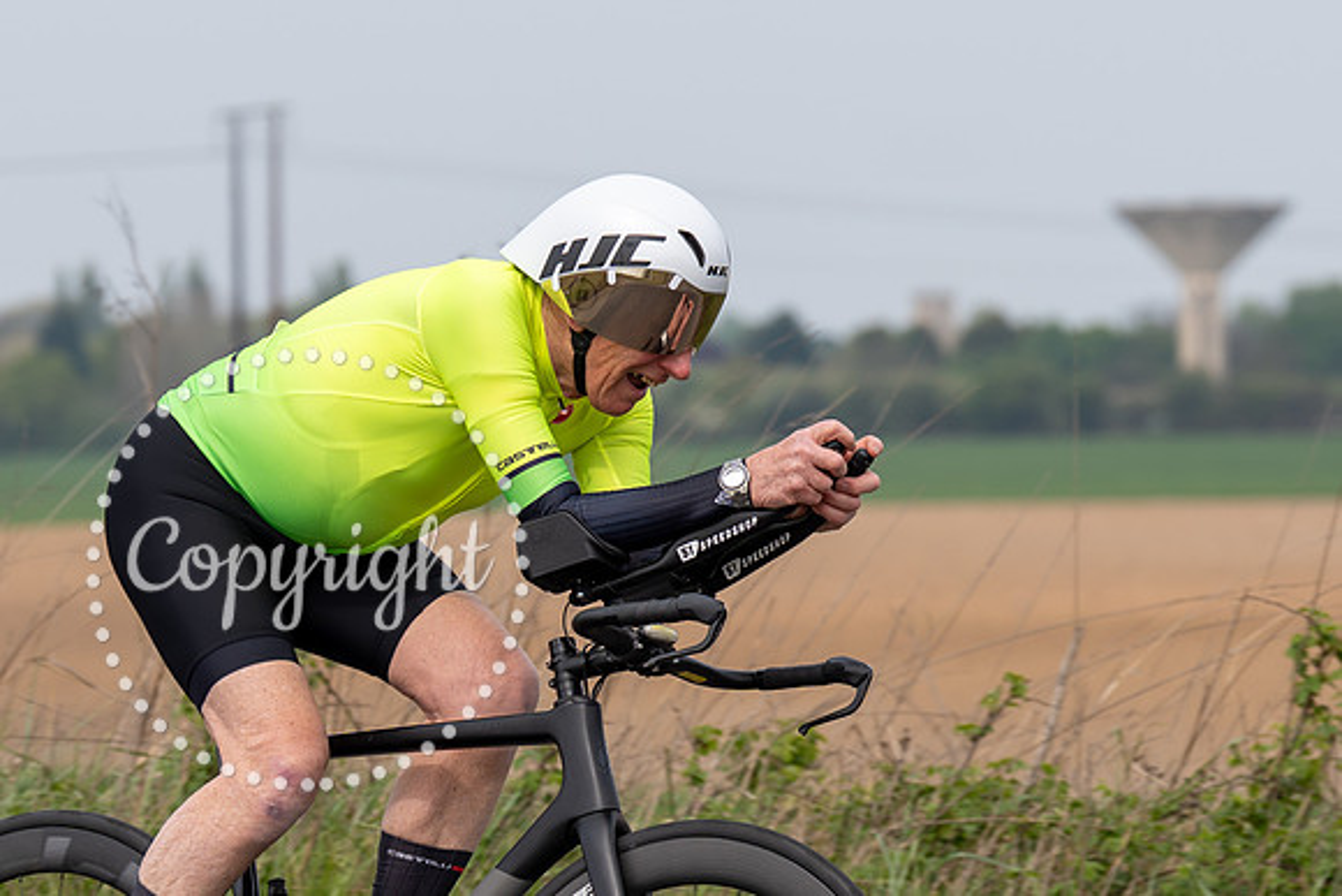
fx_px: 10062
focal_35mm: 270
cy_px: 278
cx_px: 549
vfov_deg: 5.1
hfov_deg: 7.6
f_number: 4
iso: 100
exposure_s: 1/1000
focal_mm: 118
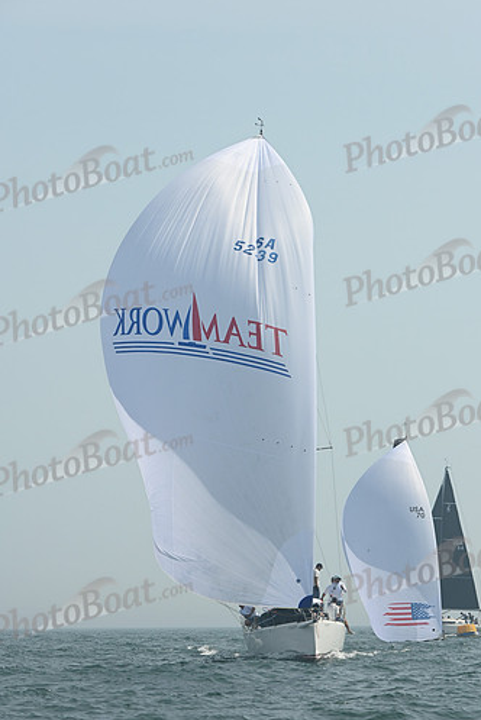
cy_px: 365
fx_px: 3502
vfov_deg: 11.7
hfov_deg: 7.9
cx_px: 269
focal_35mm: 175
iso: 320
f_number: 8
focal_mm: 150
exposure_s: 1/1250
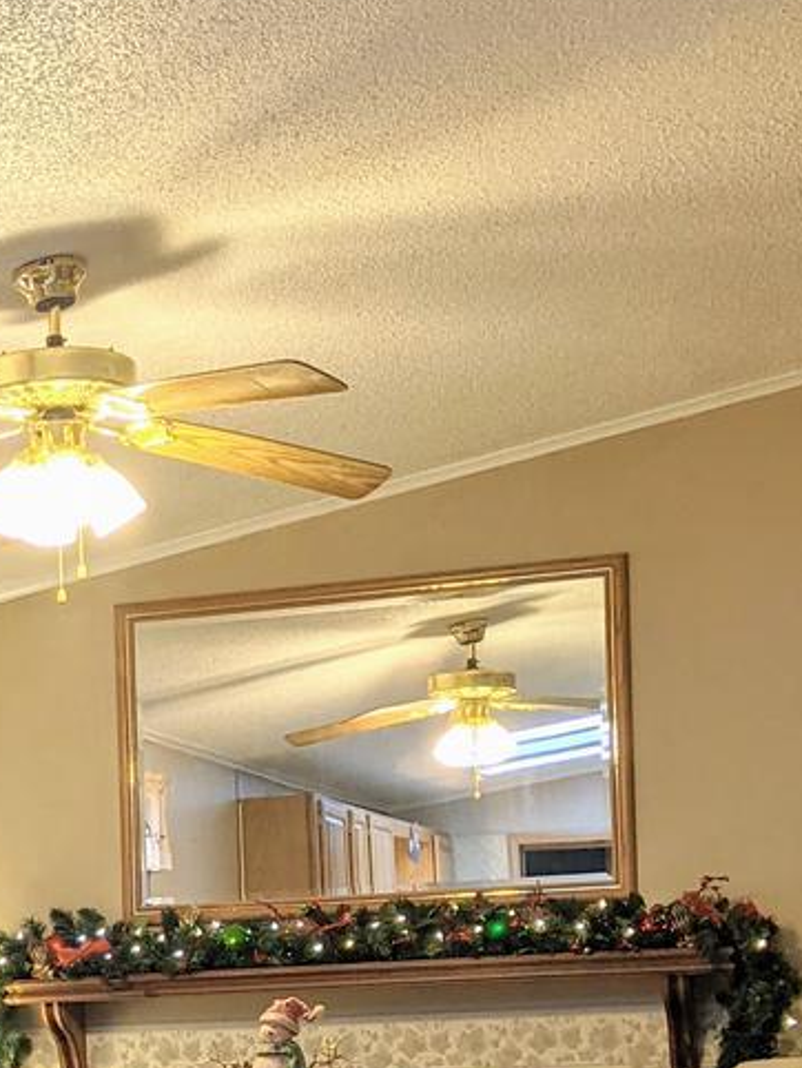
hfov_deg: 16.6
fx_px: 2654
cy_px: 1030
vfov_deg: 22.0
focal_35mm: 86
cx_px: -104
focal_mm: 4.38
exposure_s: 1/40
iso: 56
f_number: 1.73
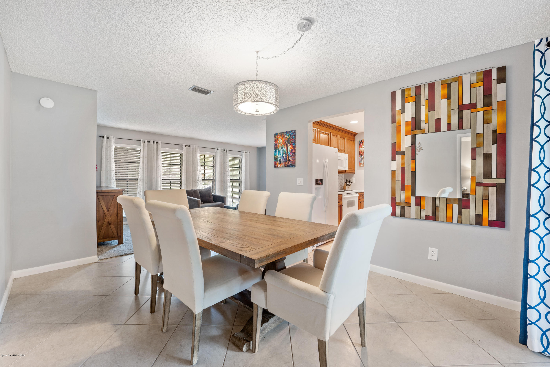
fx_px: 223
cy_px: 184
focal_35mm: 15
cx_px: 275
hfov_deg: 101.9
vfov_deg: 78.8
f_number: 8
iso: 100
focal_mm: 14.6
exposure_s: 2
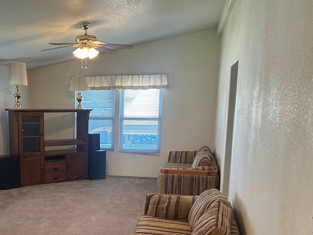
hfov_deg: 44.6
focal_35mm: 41
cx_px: 89
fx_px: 371
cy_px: 171
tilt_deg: -7.1
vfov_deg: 34.5
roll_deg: +1.1
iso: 100
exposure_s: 1/120
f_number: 1.5
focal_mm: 5.7
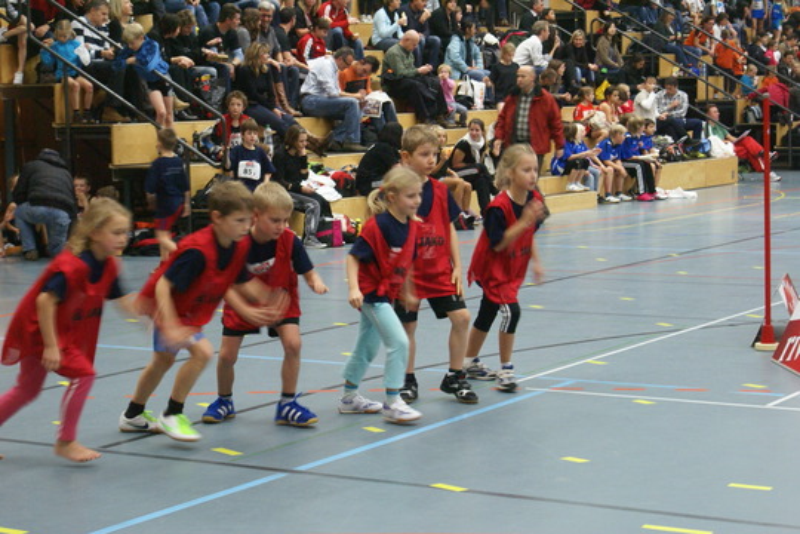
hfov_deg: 27.0
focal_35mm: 75
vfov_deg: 18.2
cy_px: 267
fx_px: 1667
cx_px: 400
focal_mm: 50
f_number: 5.6
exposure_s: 1/25
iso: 800
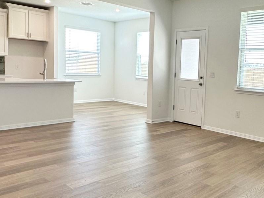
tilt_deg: -5.0
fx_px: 275
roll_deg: -2.7
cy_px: 94
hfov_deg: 50.3
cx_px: 180
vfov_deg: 39.6
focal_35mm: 36
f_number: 2.2
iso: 125
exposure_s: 1/120
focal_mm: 2.22
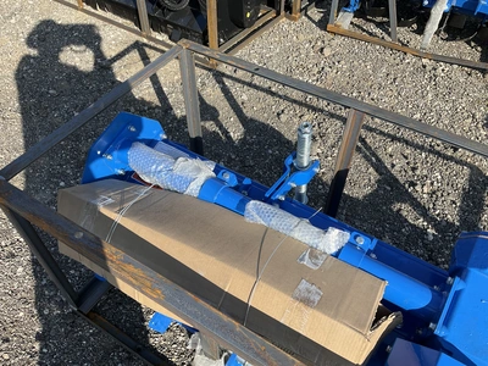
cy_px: 183
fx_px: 409
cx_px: 244
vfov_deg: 48.2
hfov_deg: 61.7
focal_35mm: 29
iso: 25
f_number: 1.8
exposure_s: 1/1055
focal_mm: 3
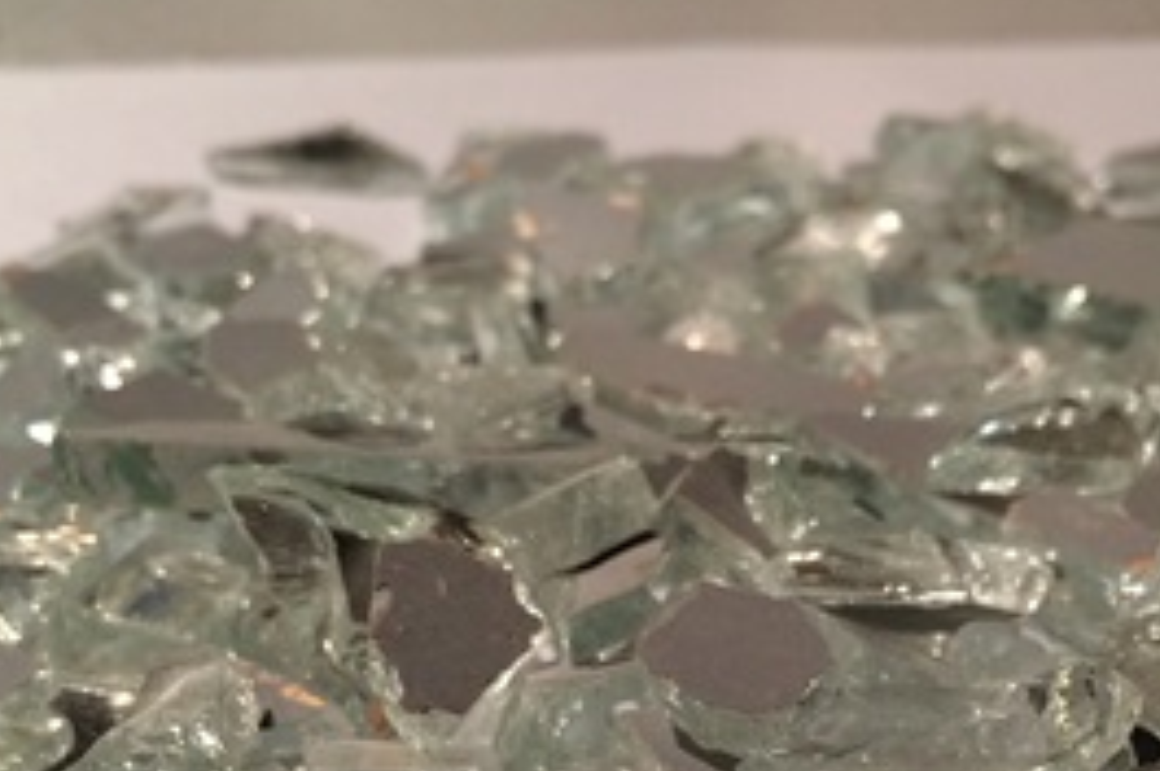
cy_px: 791
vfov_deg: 22.7
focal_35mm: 57
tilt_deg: -37.2
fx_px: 1834
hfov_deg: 34.9
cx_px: 722
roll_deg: +0.4
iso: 50
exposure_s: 1/30
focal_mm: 4.15
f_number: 2.2
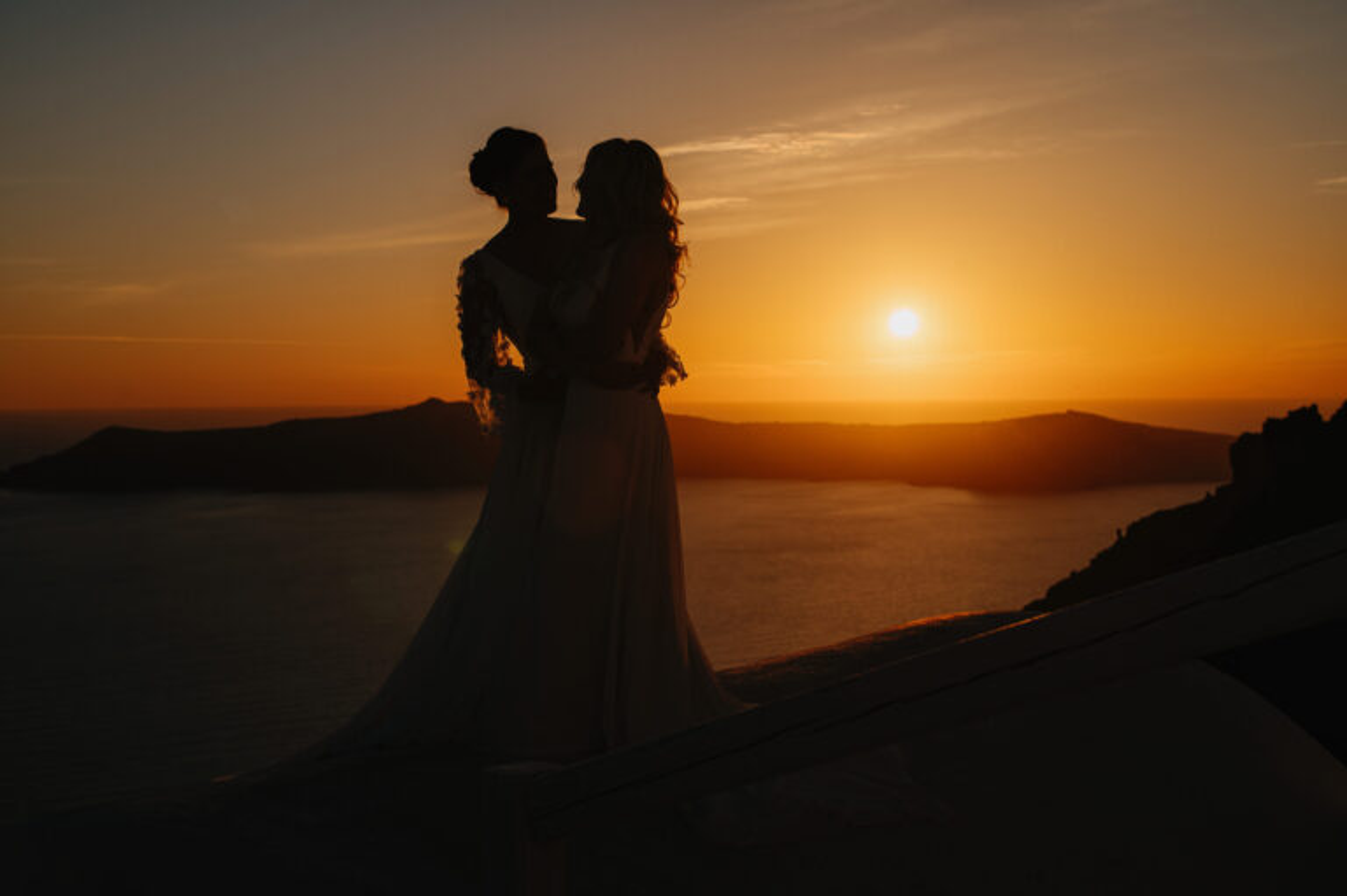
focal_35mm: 50
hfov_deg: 39.6
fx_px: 1870
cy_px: 448
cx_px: 674
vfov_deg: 27.0
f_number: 7.1
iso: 100
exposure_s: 1/500
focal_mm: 50
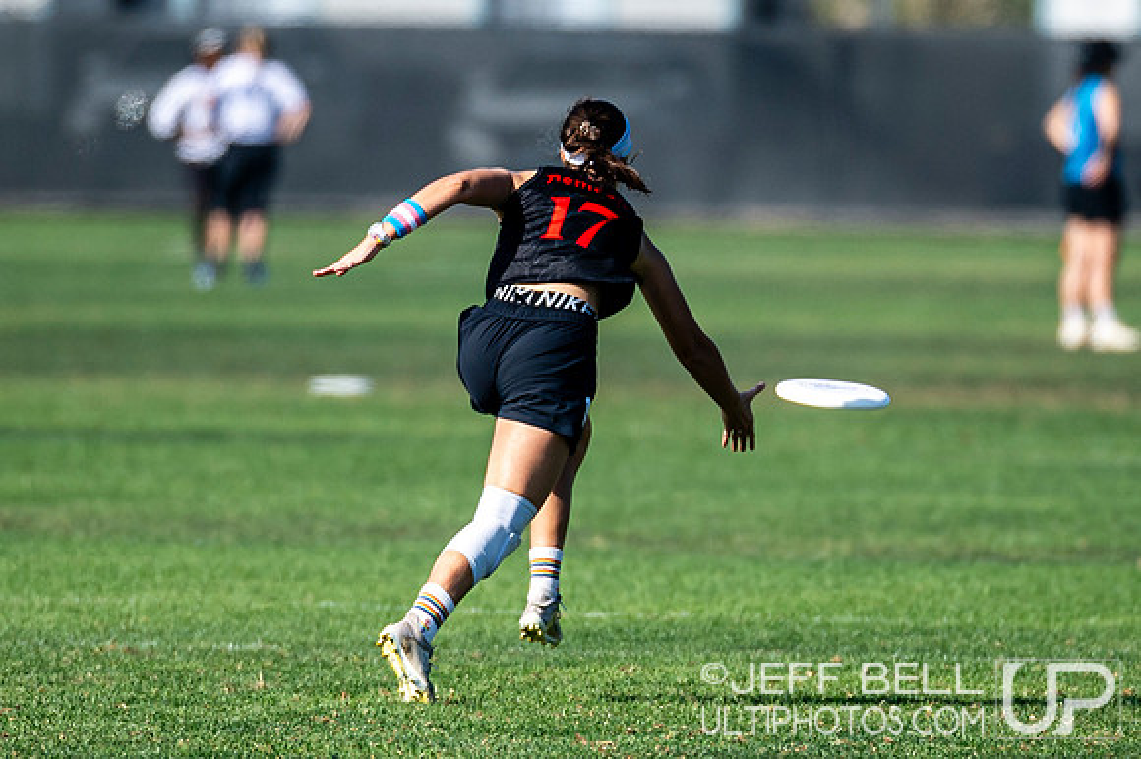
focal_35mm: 858
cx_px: 631
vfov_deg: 1.6
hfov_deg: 2.4
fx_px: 27168
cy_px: 379
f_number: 3.2
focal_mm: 300
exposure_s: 1/2500
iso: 160
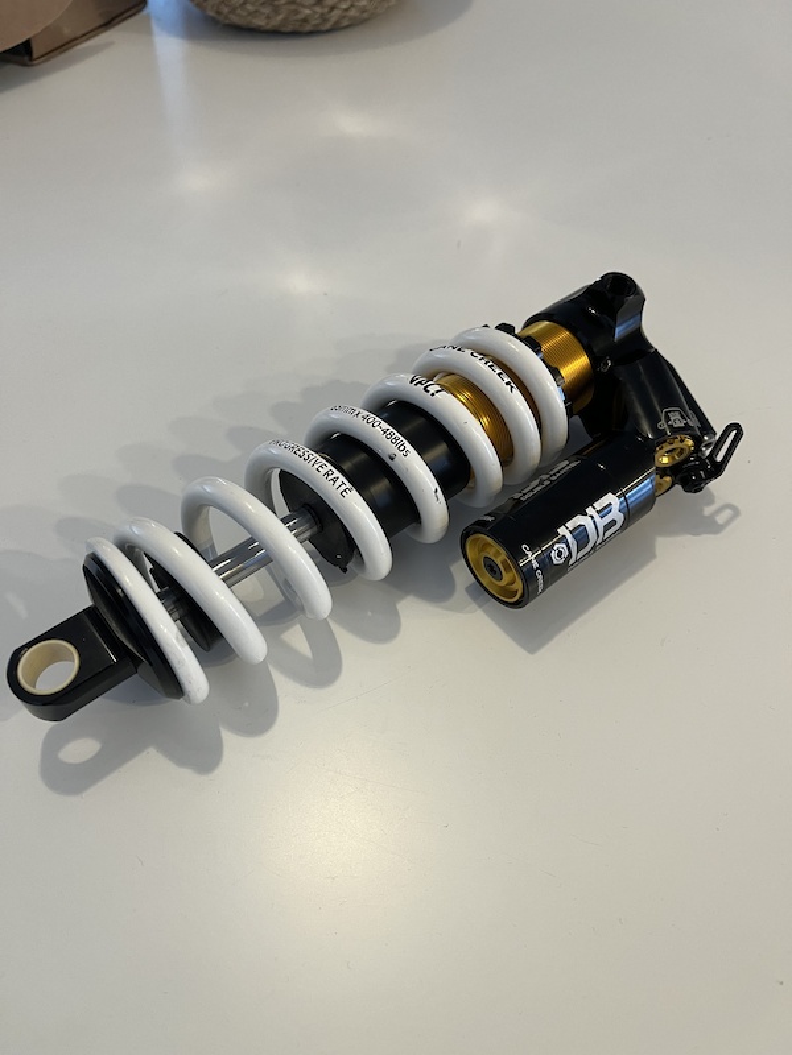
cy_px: 528
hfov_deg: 53.1
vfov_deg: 67.3
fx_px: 793
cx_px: 396
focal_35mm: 26
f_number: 1.6
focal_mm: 5.1
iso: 100
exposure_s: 1/60
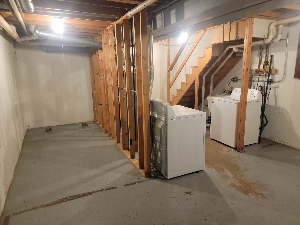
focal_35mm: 24
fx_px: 208
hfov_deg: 71.6
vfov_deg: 56.8
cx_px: 150
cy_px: 112
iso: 979
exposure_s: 1/60
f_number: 1.8
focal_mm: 6.7
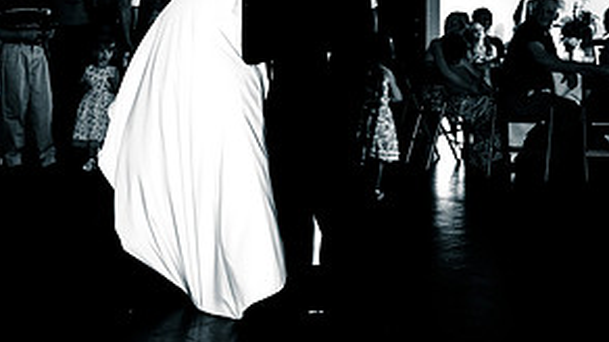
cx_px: 310
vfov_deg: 19.4
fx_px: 936
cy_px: -73
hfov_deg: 36.0
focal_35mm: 58
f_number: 2.8
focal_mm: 24
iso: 200
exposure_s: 1/60
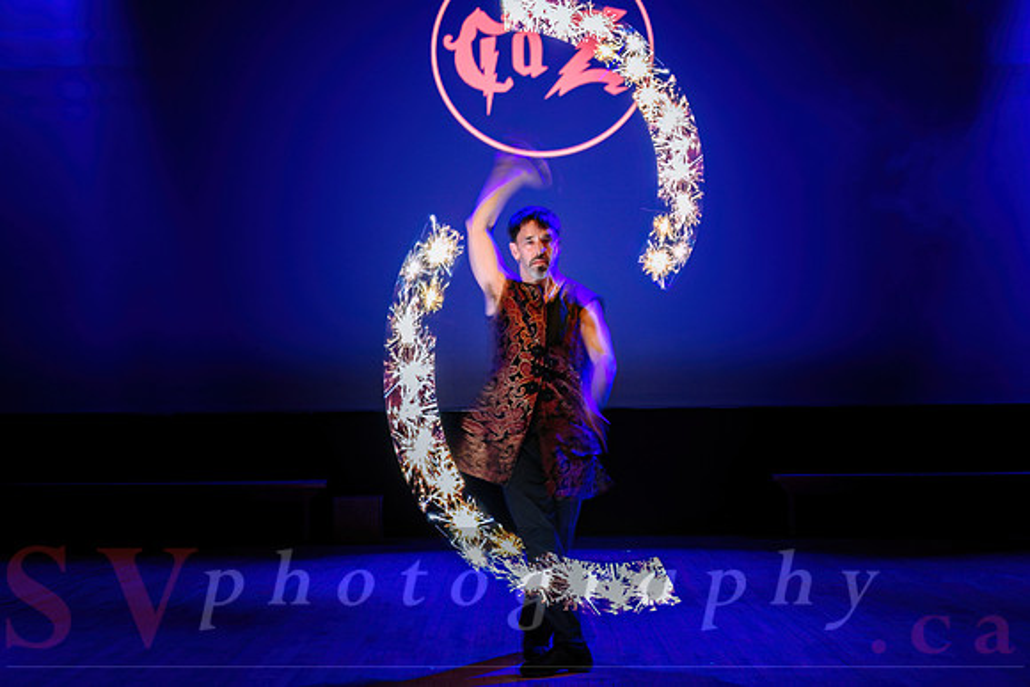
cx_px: 487
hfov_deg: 35.4
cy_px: 359
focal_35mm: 56
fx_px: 1615
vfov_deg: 24.0
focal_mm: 53
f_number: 3.5
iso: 500
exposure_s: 1/5
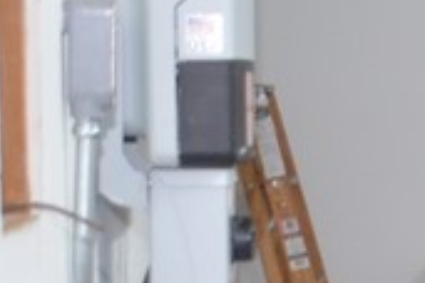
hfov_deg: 8.8
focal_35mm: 191
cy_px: 173
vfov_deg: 7.2
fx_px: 2255
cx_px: 1284
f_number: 3.5
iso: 800
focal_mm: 20
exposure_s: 1/40
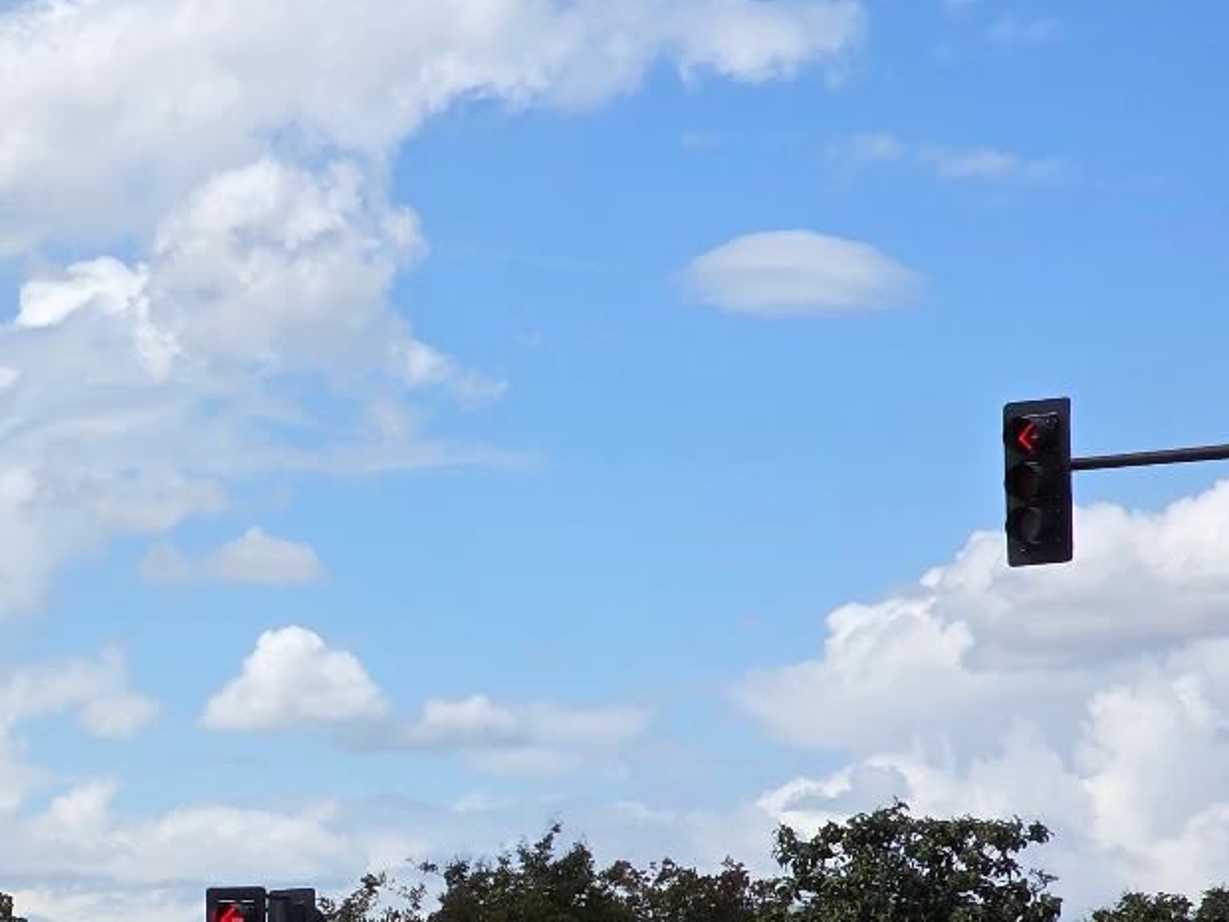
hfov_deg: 11.6
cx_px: -242
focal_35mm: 167
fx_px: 5929
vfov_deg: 8.9
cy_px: 737
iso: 50
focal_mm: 7.9
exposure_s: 1/2579
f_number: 2.4
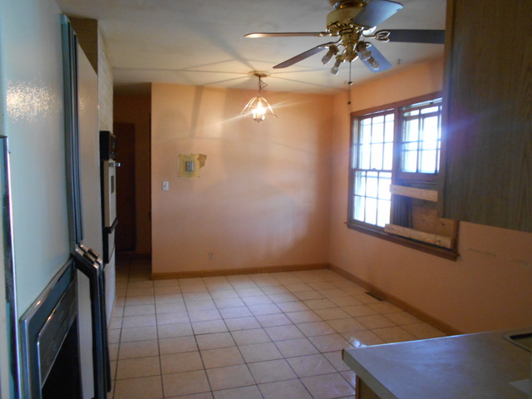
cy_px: 200
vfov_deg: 53.1
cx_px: 266
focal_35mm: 26
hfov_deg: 67.3
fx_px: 400
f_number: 3.2
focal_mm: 4.6
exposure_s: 1/10
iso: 400
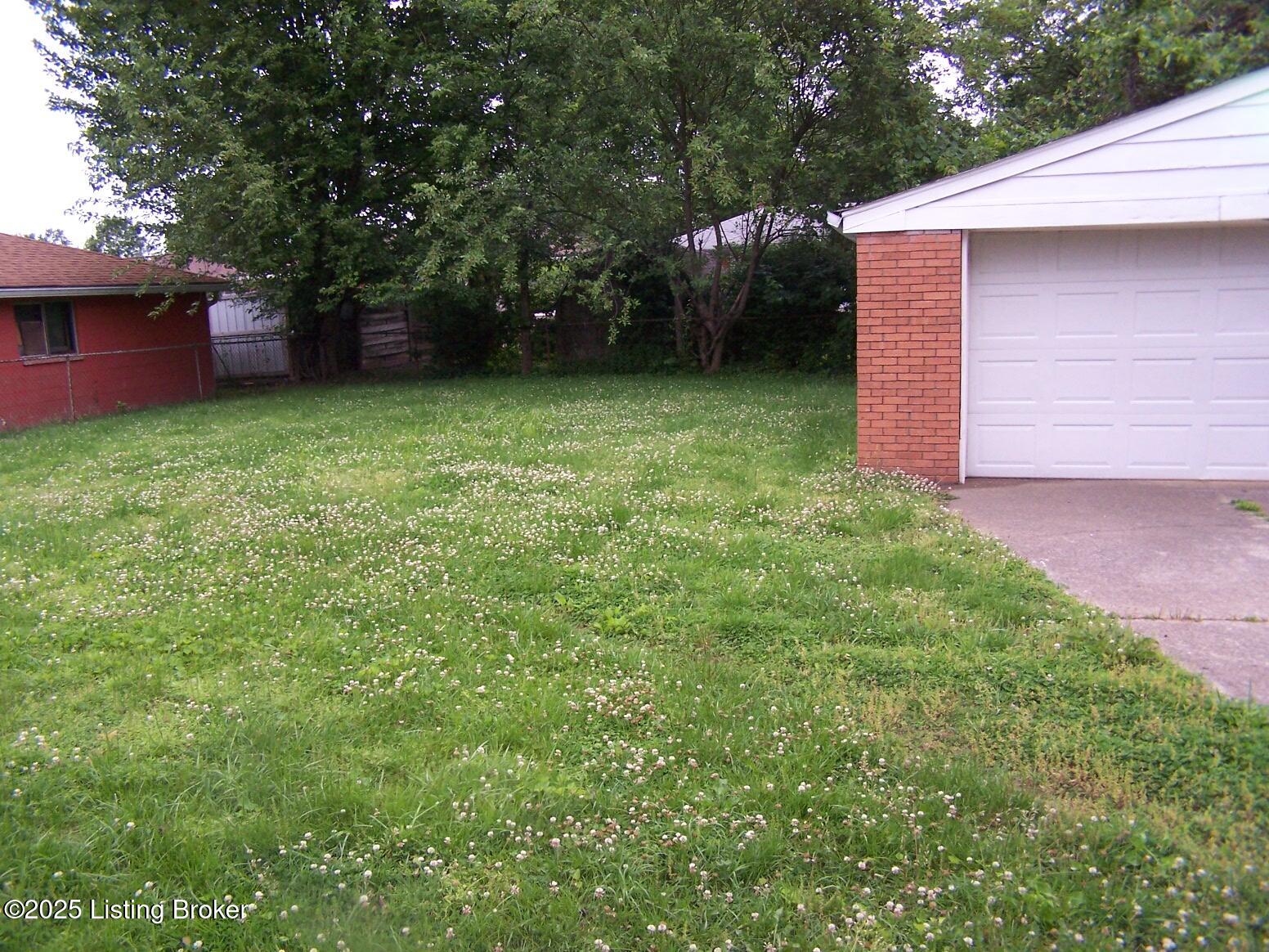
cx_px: 634
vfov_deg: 37.7
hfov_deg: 49.0
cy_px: 476
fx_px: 1393
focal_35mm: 38
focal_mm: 6.3
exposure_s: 1/90
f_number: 2.8
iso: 140
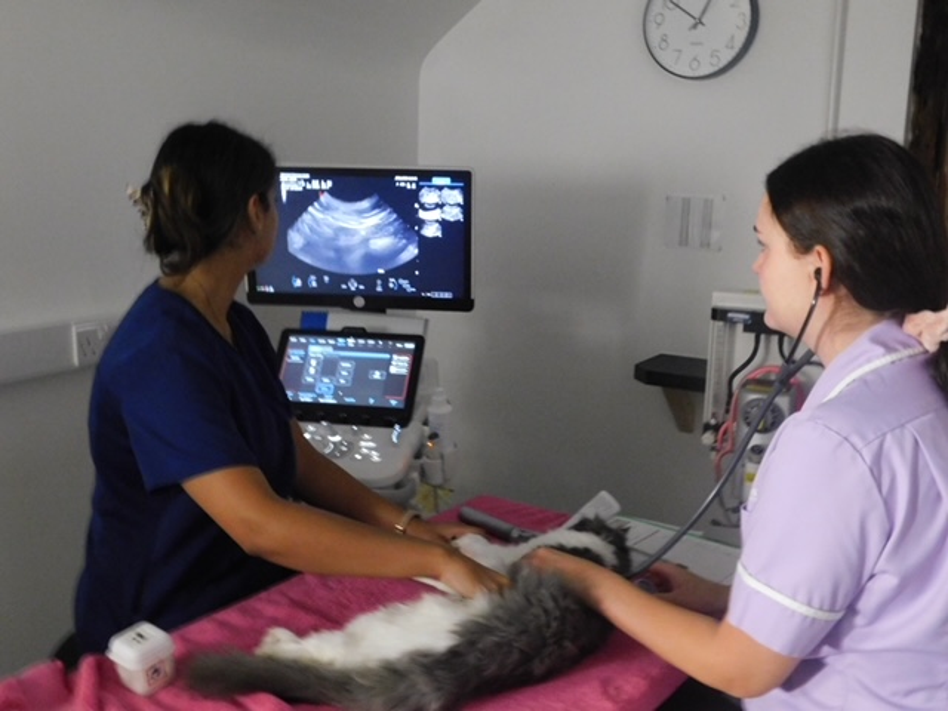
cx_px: 474
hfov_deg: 51.4
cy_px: 356
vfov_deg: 39.7
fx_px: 986
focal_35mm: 36
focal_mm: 6.3
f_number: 3.5
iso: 800
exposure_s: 1/3
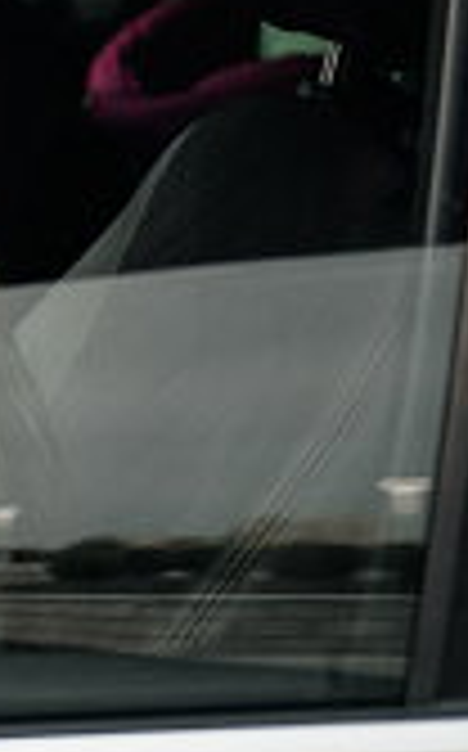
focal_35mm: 109
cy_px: 124
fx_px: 2230
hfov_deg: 10.6
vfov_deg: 18.9
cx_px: -574
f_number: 2.2
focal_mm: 35
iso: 320
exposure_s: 1/500
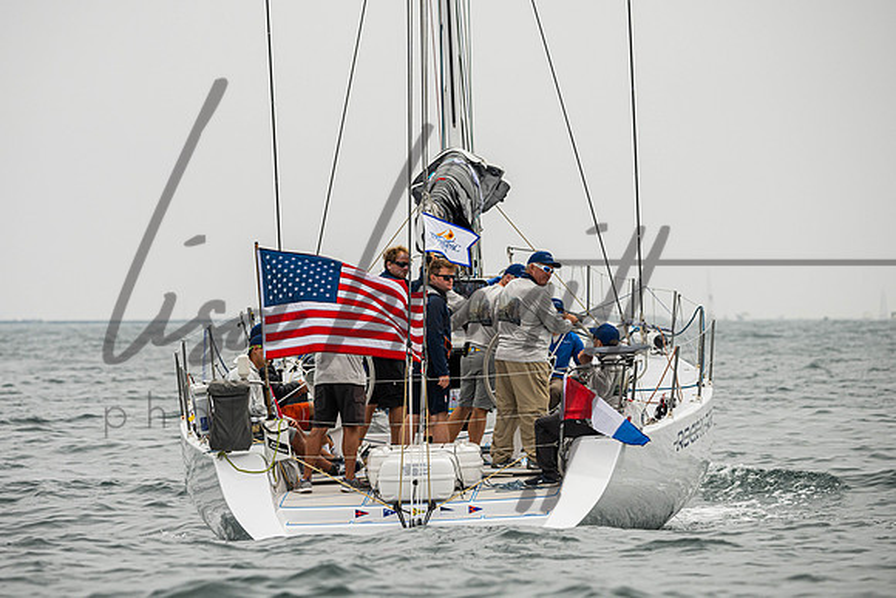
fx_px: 6679
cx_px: 417
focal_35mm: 268
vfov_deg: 5.1
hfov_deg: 7.7
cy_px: 285
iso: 500
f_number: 5.6
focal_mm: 210
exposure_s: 1/4000
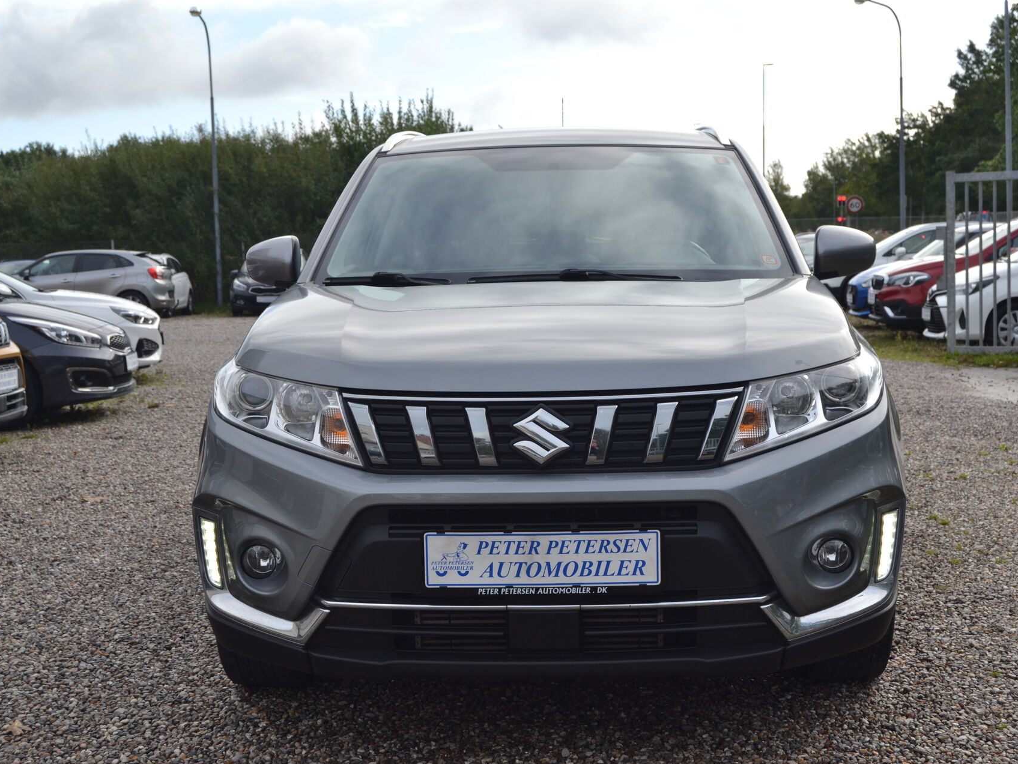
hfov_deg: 38.9
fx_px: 1441
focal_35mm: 49
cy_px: 384
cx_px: 541
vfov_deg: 29.7
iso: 100
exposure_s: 1/250
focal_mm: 30
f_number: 8
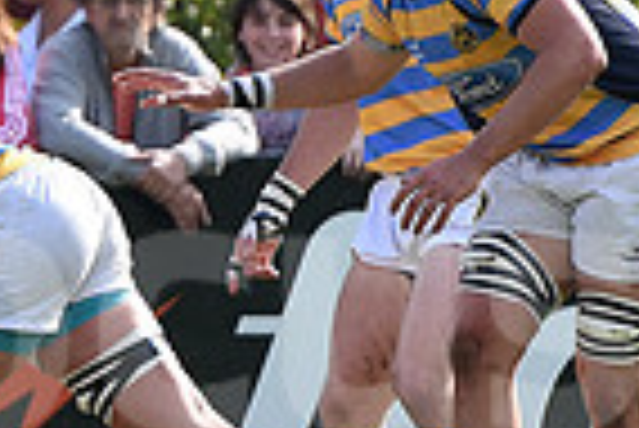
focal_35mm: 1227
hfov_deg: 1.7
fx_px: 21801
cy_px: 282
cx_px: -490
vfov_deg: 1.1
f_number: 3.5
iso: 250
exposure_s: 1/1250
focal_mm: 200
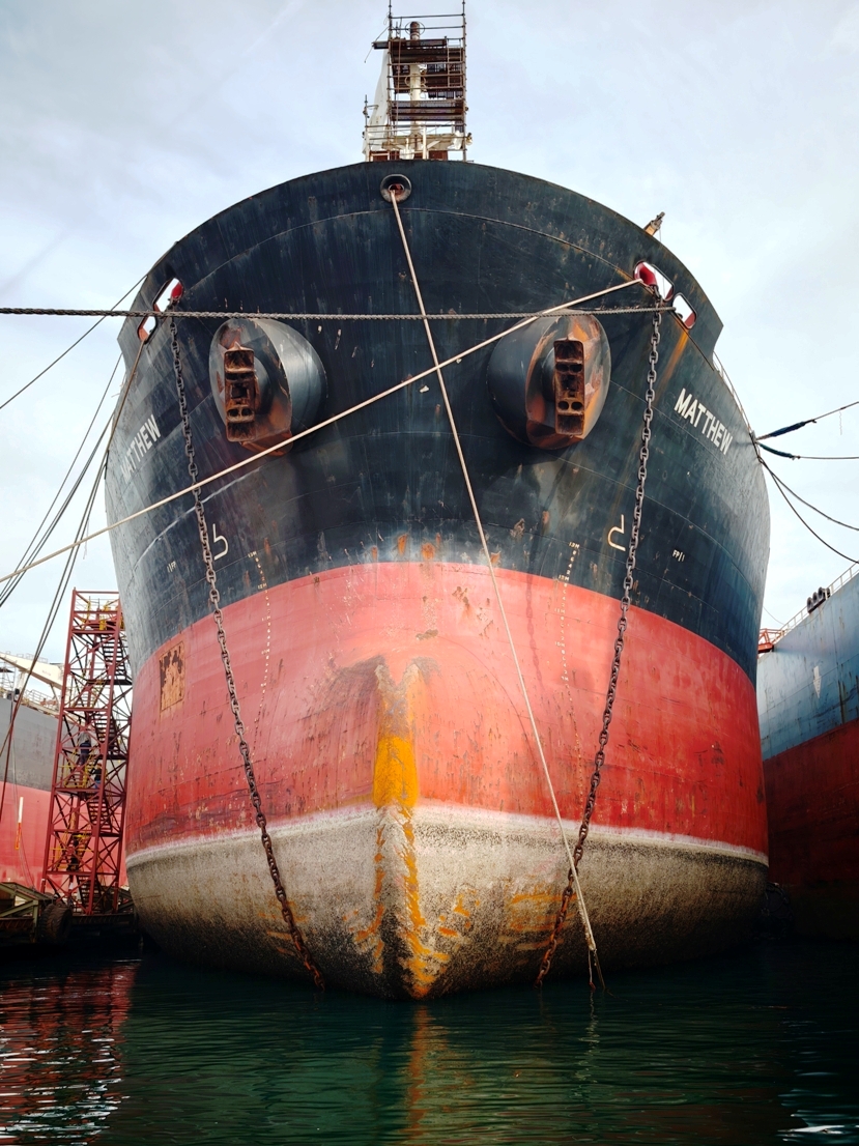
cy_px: 573
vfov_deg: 52.6
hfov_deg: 40.7
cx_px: 430
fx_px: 1158
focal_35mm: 35
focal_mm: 8.71
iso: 50
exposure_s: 1/1447
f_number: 1.67
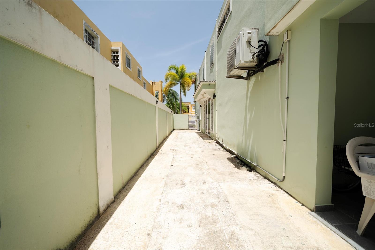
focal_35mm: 12
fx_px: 125
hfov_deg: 112.6
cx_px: 188
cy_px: 125
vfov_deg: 90.0
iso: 100
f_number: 5.6
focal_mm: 12
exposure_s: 1/800
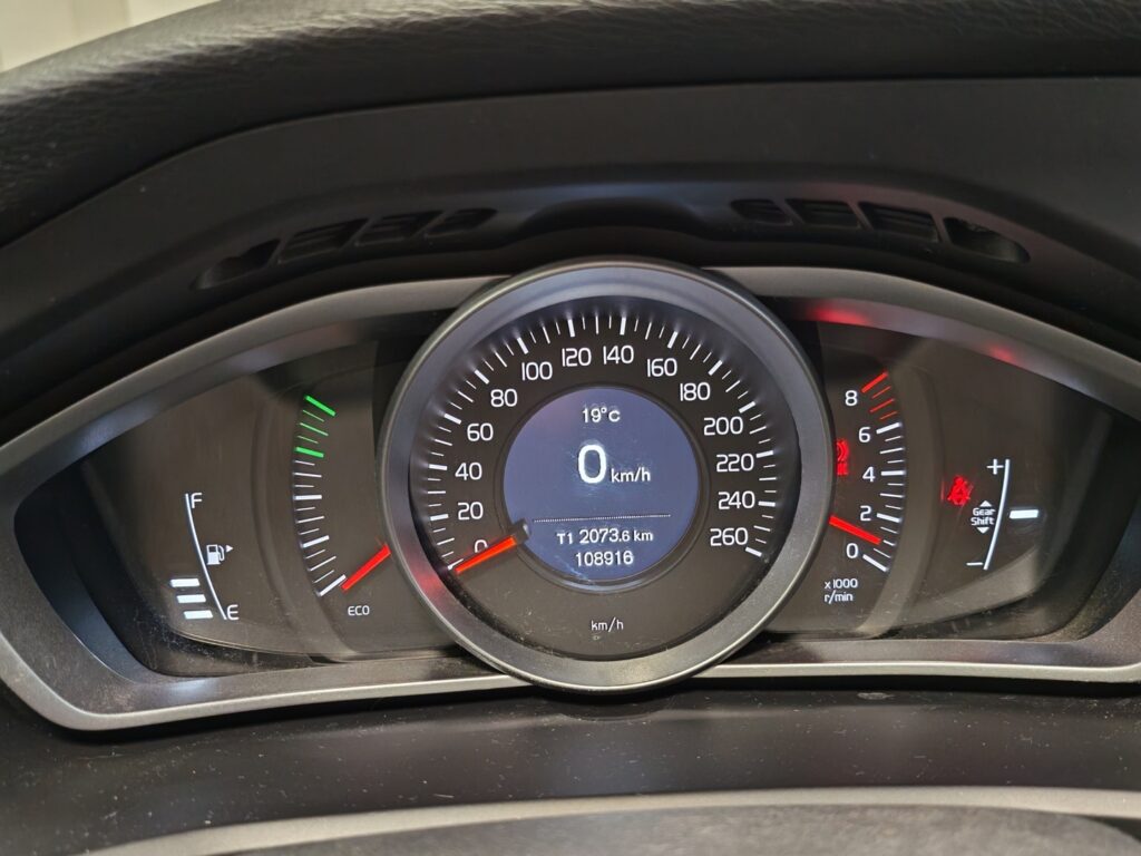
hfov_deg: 58.4
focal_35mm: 31
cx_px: 570
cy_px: 428
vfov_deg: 45.4
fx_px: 1022
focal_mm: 5.4
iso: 320
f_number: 1.6
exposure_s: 1/50
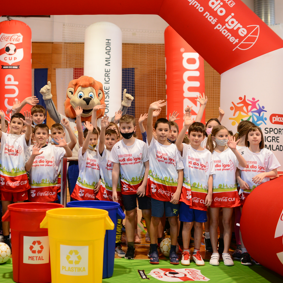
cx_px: 81
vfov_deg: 34.0
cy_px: 131
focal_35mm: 50
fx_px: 462
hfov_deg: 33.5
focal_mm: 35
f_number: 2
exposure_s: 1/160
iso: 640
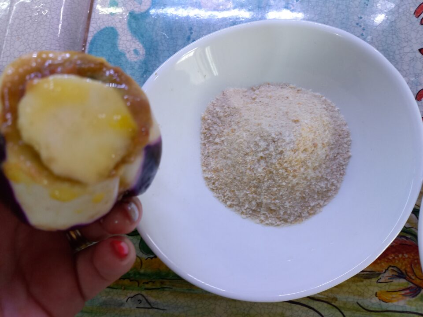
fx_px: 305
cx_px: 212
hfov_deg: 69.4
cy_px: 158
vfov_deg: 54.9
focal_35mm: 25
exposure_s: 1/50
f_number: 2
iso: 160
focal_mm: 4.6
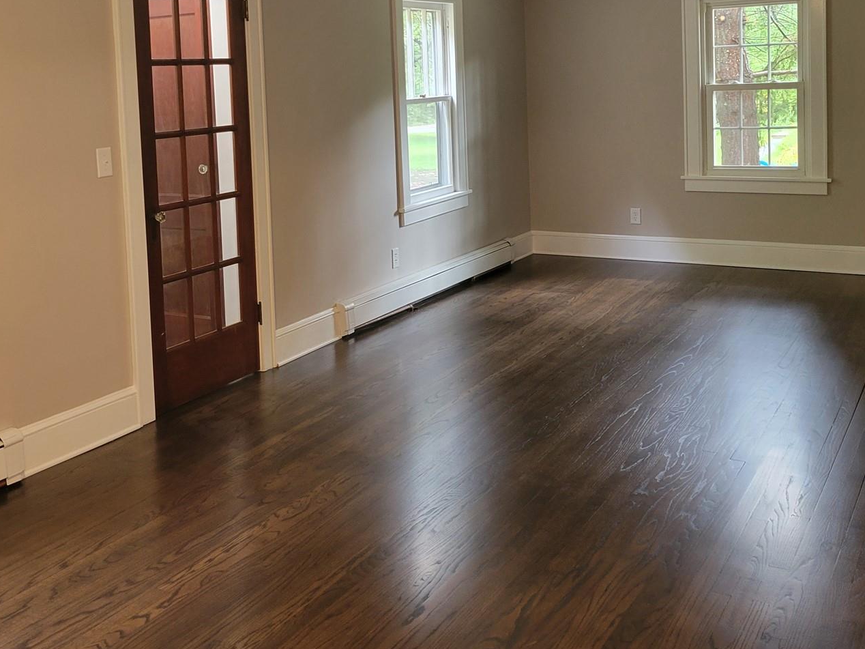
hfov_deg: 44.6
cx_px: 353
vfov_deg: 33.6
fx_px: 1050
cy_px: 160
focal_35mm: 42
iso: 200
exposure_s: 1/40
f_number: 1.8
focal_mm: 5.4
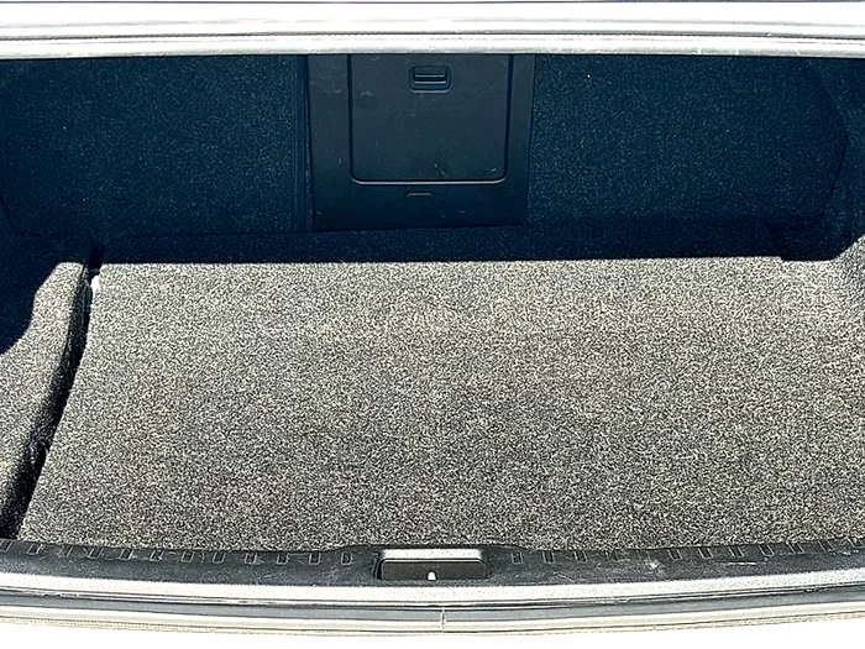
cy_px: 324
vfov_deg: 20.7
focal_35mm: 71
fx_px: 1774
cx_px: 432
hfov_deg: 27.4
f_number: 1.78
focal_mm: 6.86
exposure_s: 1/946
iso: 80
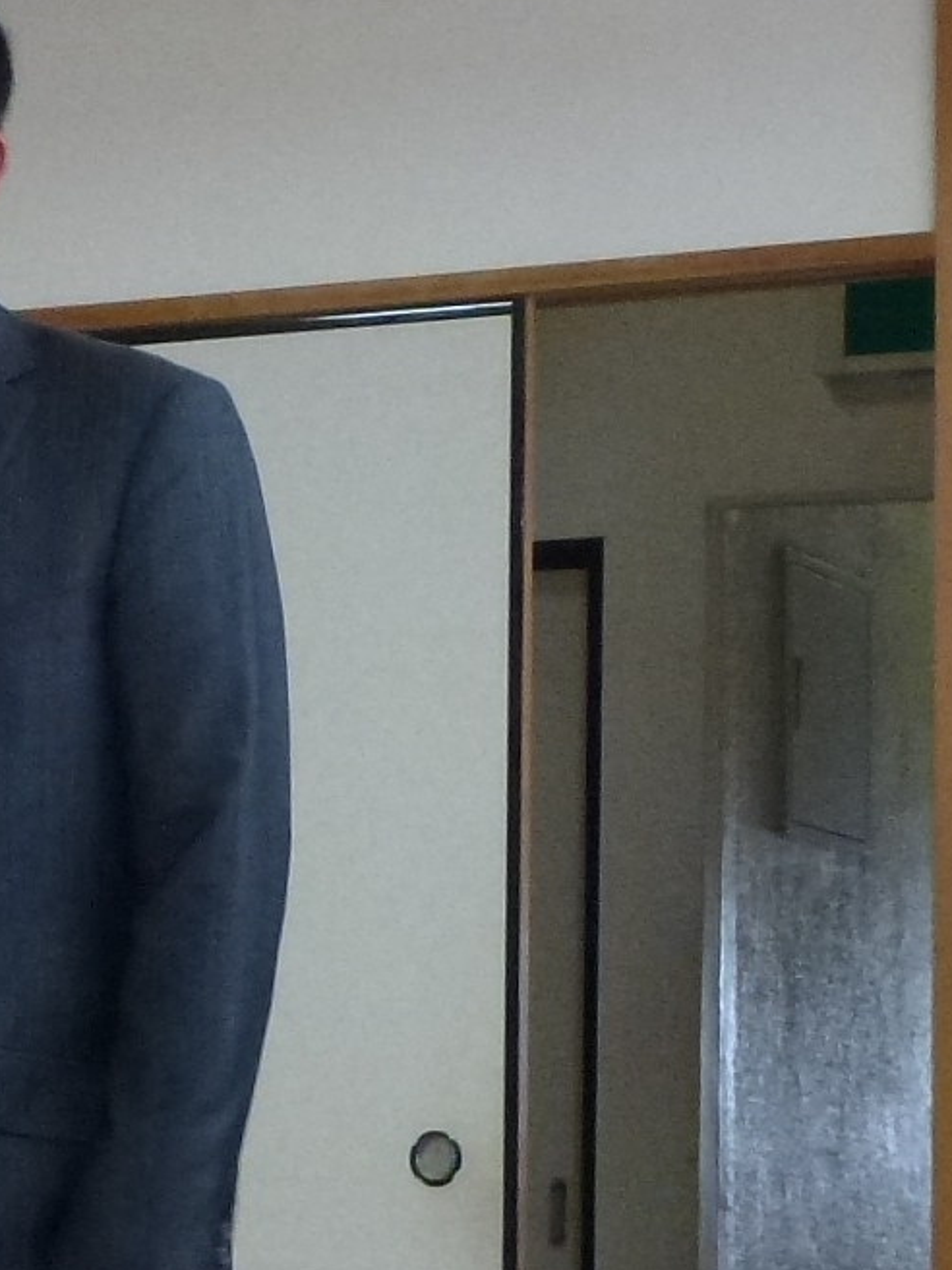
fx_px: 4290
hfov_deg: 12.5
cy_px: 939
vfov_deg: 16.7
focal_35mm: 117
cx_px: 21
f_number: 3.5
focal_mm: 5.4
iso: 400
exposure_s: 1/60
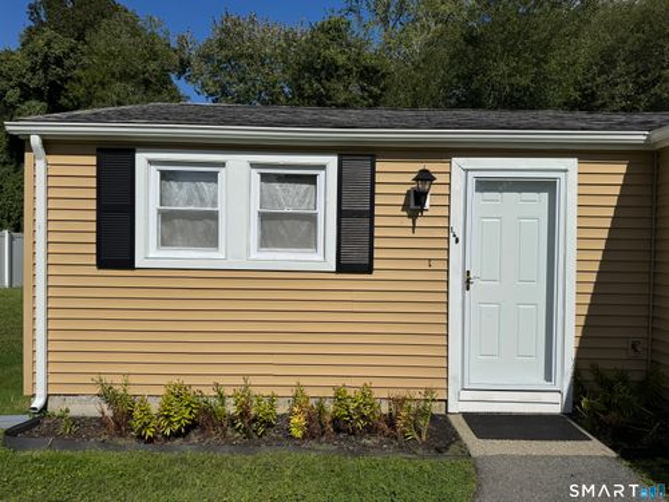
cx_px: 334
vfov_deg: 56.8
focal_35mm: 24
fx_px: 464
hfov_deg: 71.6
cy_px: 251
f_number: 1.78
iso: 64
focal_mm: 6.76
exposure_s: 1/12346
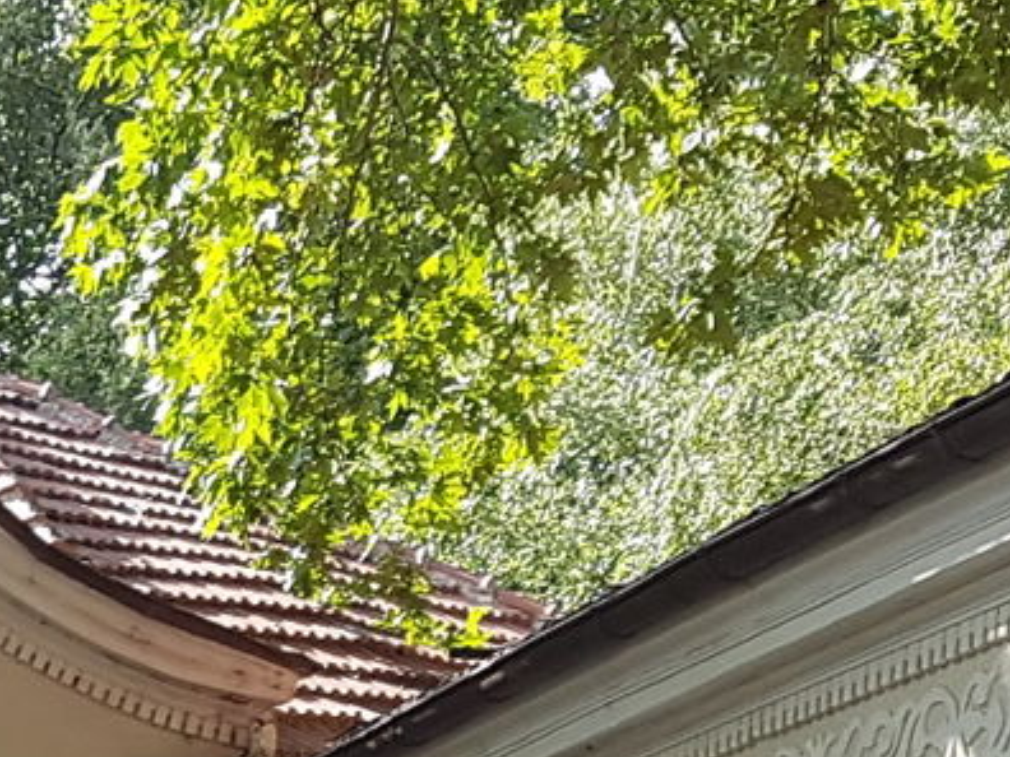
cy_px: 1481
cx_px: -319
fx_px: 3676
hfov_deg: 14.9
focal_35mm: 126
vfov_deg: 10.8
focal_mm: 4.2
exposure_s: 1/311
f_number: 1.7
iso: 40
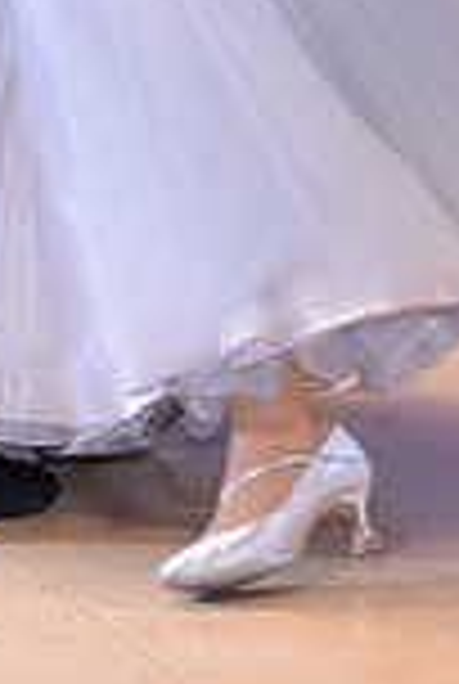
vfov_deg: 5.6
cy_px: -378
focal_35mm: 362
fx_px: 6891
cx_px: 155
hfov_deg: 3.8
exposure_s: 1/250
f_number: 5.6
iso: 1250
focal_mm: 95
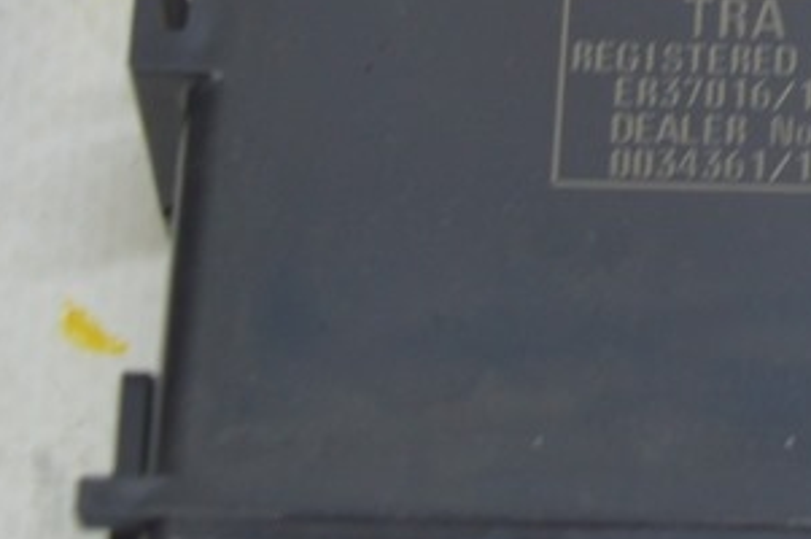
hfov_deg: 7.2
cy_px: -276
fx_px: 6317
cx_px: 1194
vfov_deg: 4.8
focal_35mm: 281
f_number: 5.6
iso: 400
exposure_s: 1/20
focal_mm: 55
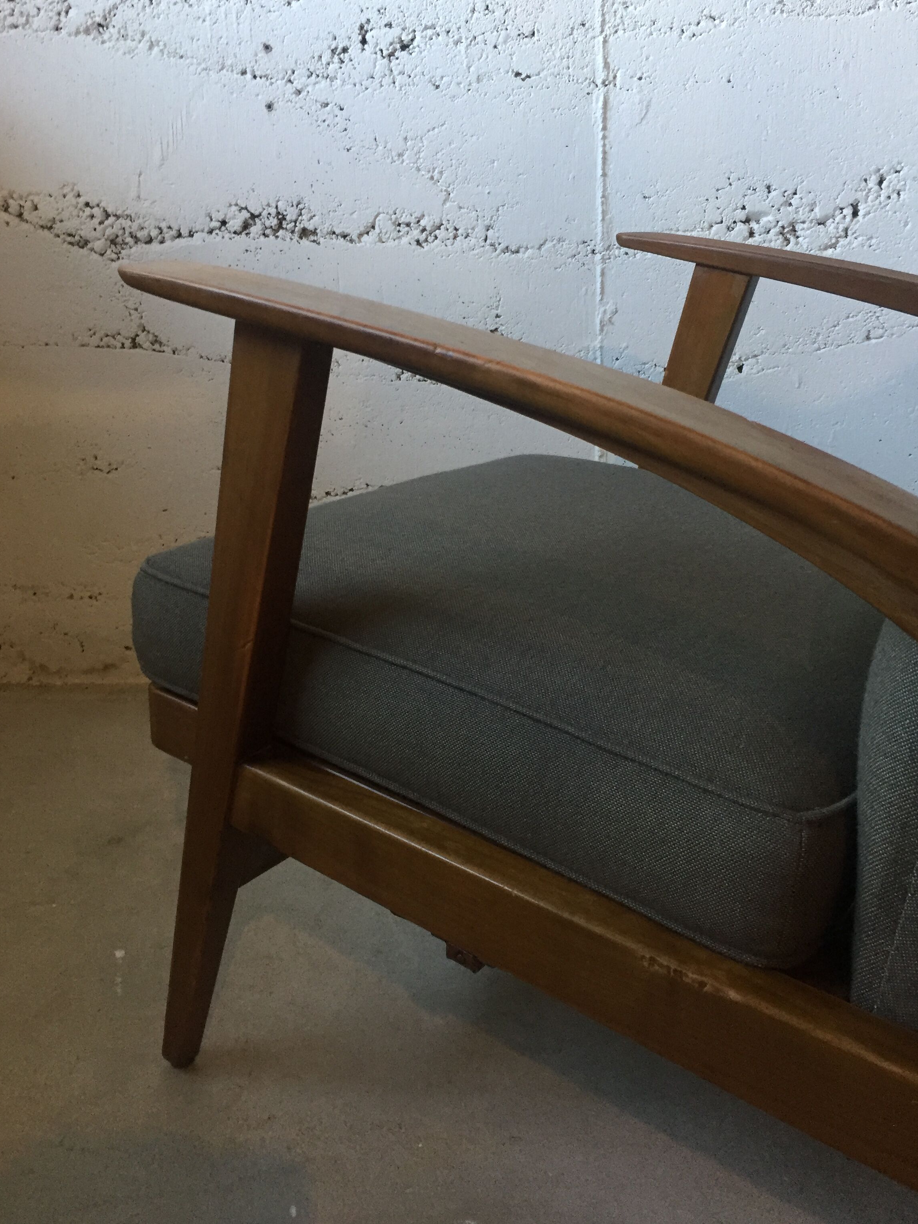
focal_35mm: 31
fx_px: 1096
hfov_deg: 45.4
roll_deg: +2.1
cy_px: 571
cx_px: 449
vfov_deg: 58.3
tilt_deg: -16.1
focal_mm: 4.15
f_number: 2.2
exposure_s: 1/33
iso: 200
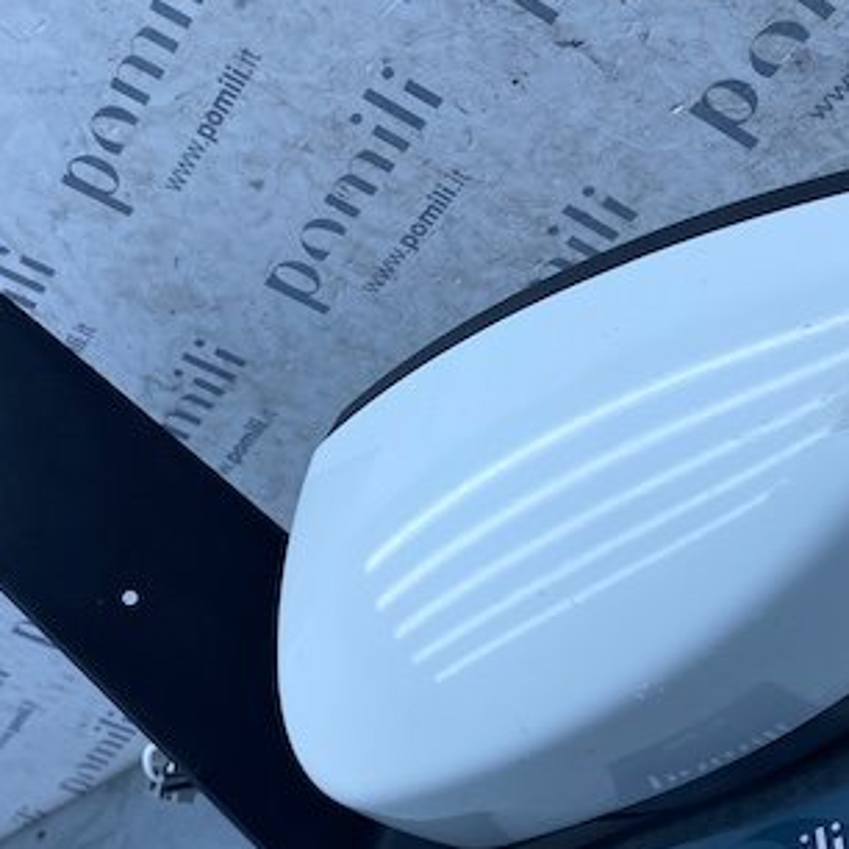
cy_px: 416
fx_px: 1332
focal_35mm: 48
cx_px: 508
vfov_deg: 35.4
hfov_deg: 35.2
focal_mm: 4.25
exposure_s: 1/1218
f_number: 1.8
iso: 32
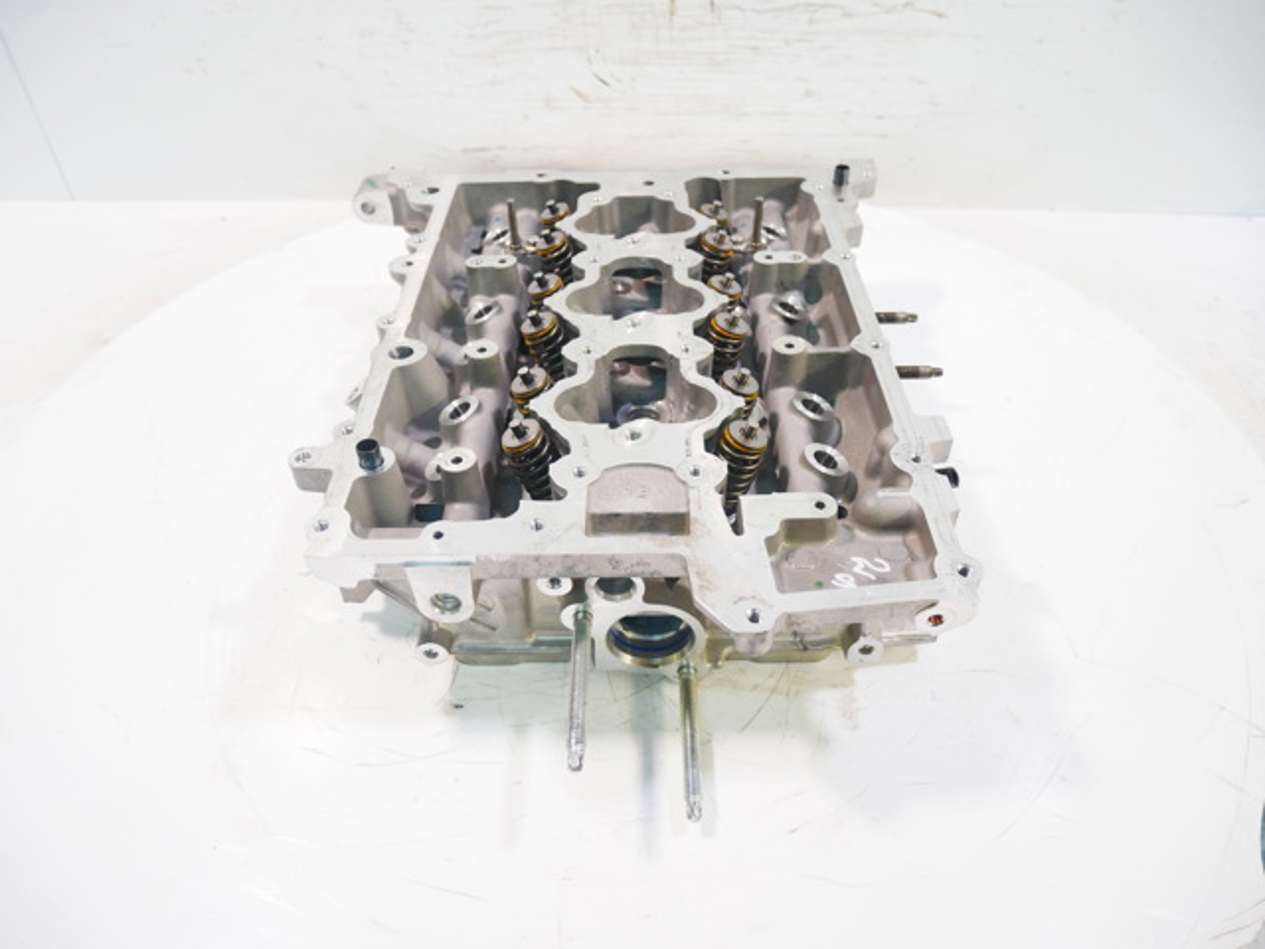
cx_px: 632
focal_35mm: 24
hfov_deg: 71.6
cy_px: 474
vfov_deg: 56.8
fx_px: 877
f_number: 3.5
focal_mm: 12
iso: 800
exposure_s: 1/60
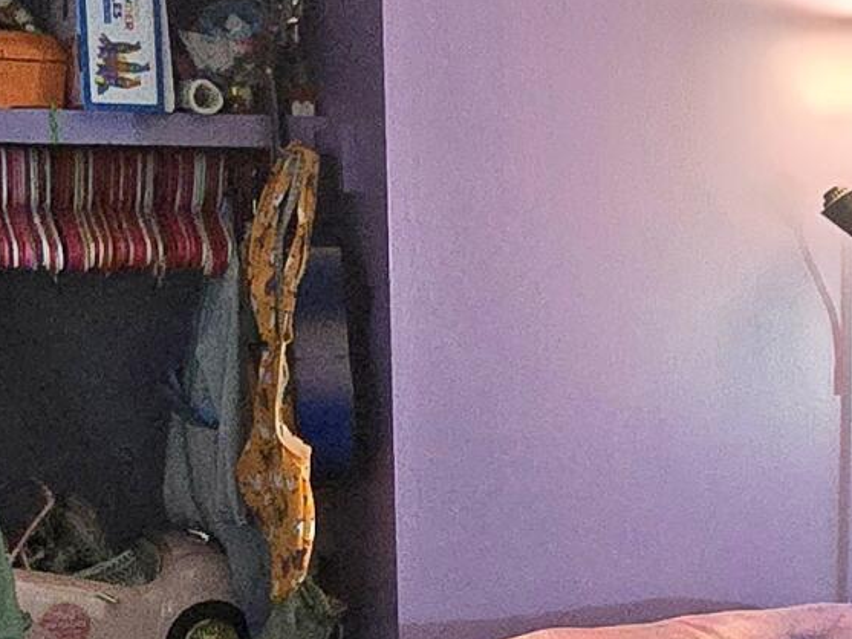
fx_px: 1723
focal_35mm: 70
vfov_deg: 20.6
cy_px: 563
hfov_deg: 27.2
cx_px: 687
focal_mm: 2.2
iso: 1000
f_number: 2.2
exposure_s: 1/60.2
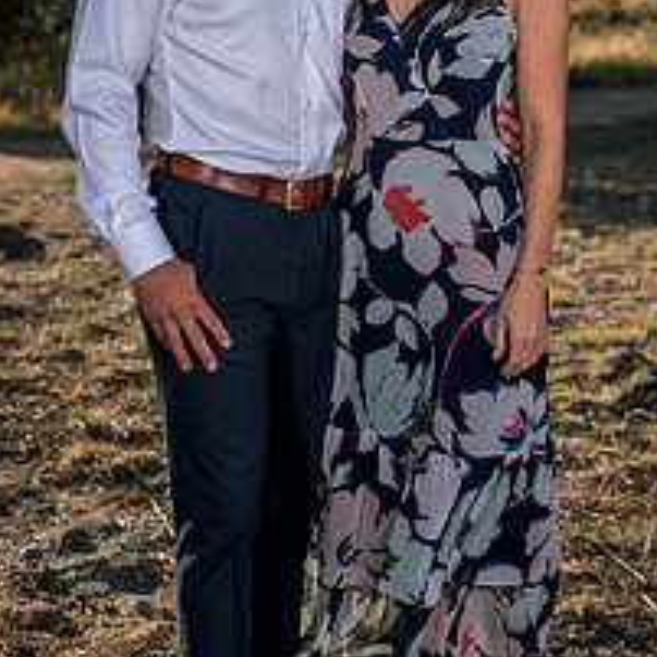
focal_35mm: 95
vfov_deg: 18.2
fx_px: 2040
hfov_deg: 18.3
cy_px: 196
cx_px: 301
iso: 160
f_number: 4
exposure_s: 1/1600
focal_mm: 50
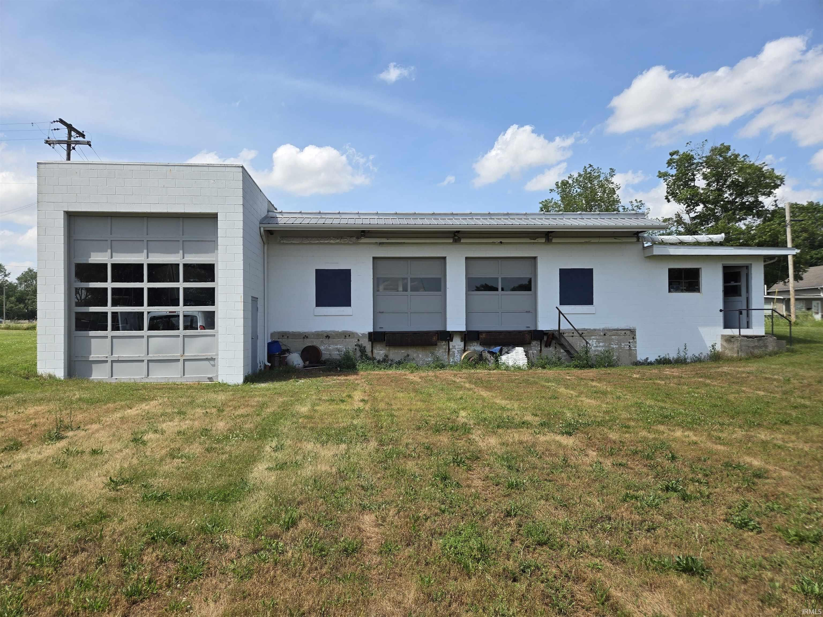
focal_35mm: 23
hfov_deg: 73.9
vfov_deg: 58.9
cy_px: 308
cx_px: 412
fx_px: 547
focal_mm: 5.4
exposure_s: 1/2921
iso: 40
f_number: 1.8
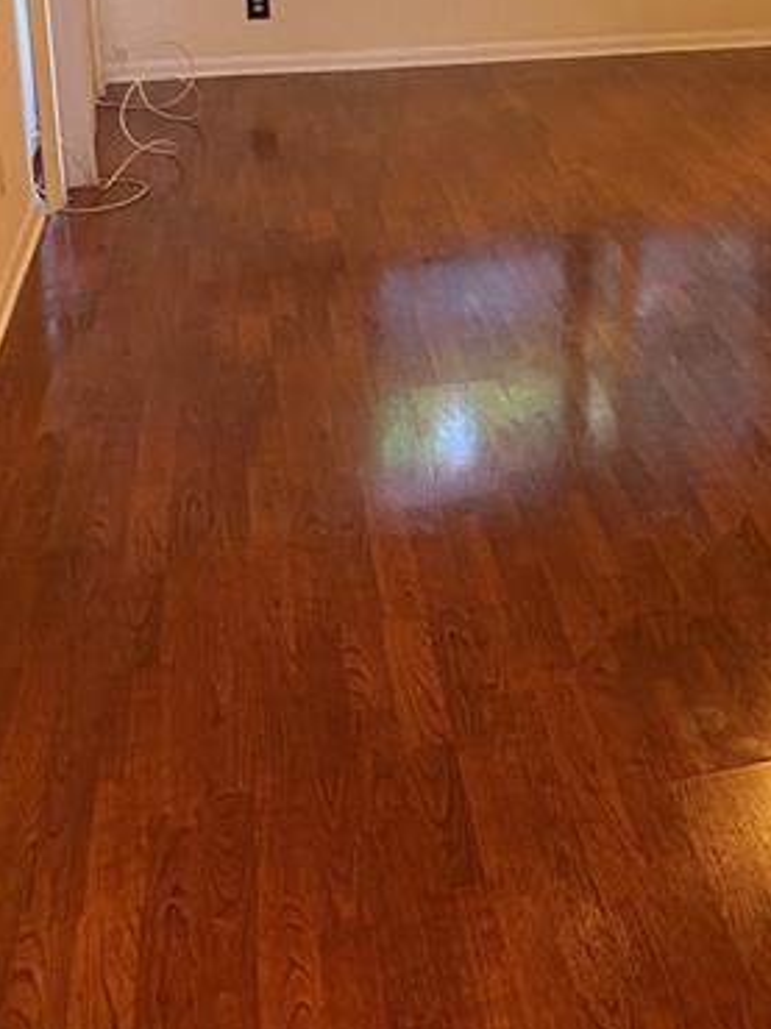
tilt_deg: -10.3
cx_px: 777
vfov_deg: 33.3
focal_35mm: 54
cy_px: 67
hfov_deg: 25.6
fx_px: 1606
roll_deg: -1.5
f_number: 1.8
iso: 500
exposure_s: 1/40
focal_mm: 4.25
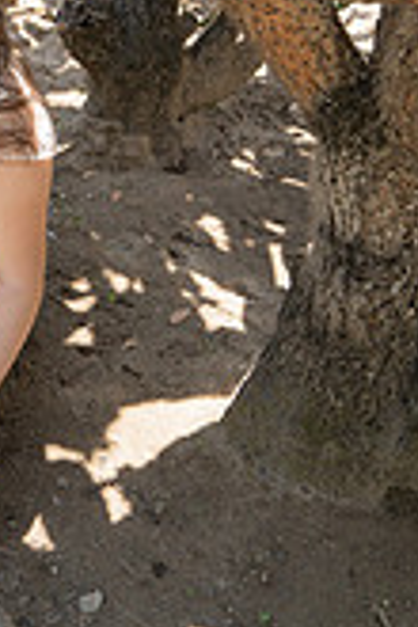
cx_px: -125
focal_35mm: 71
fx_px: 1236
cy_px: 8
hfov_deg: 17.9
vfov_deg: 27.0
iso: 250
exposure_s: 1/320
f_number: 4.5
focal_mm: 26
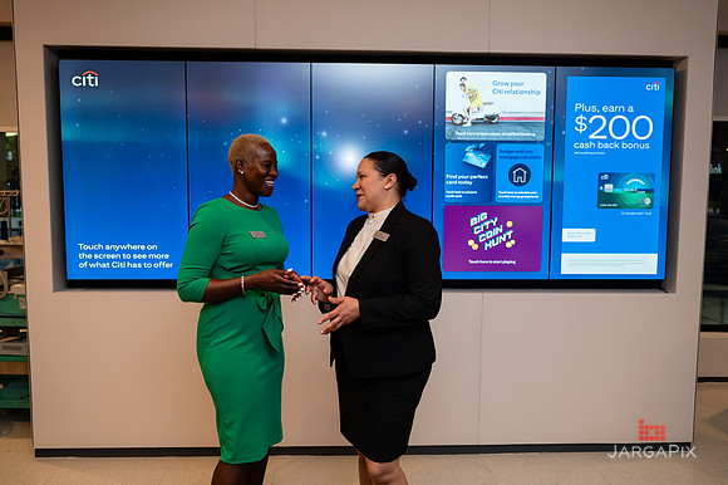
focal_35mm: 30
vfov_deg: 44.0
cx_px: 364
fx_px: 600
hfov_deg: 62.5
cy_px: 232
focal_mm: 28
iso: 400
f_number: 4
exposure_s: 1/160
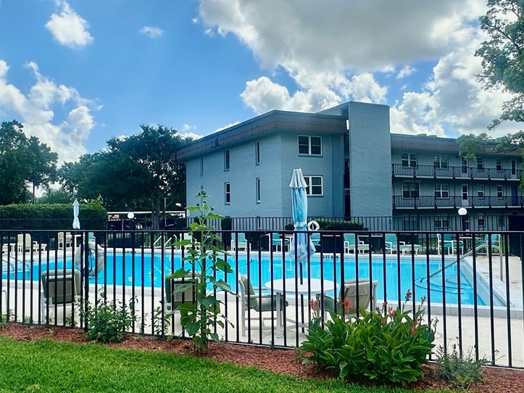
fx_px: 469
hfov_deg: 58.3
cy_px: 189
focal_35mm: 31
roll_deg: -0.2
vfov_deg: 45.4
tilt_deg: +2.3
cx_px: 241
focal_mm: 2.22
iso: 40
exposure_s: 1/2353
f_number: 2.2
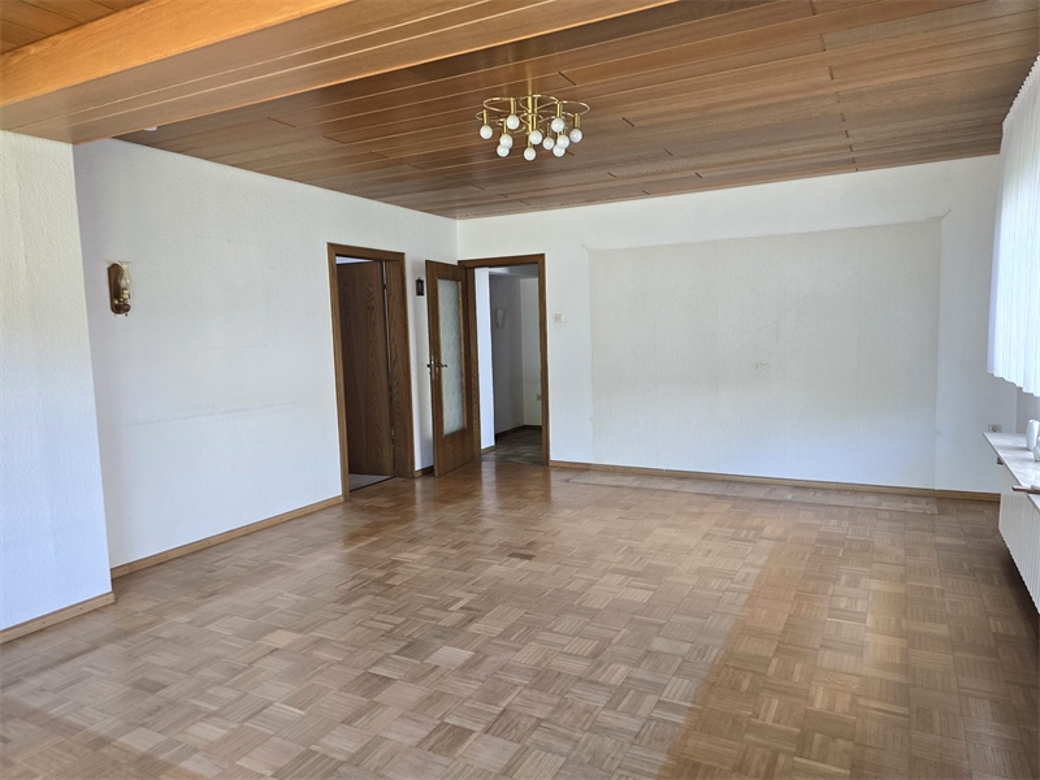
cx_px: 520
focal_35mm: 23
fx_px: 691
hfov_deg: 73.9
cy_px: 390
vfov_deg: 58.9
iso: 160
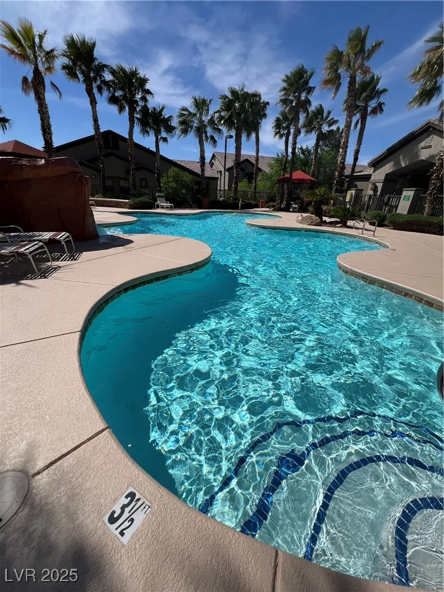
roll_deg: -2.0
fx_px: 222
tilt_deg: -23.5
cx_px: 222
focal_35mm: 13
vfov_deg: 106.2
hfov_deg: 89.9
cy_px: 296
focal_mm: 1.57
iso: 32
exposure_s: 1/3311
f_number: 1.8
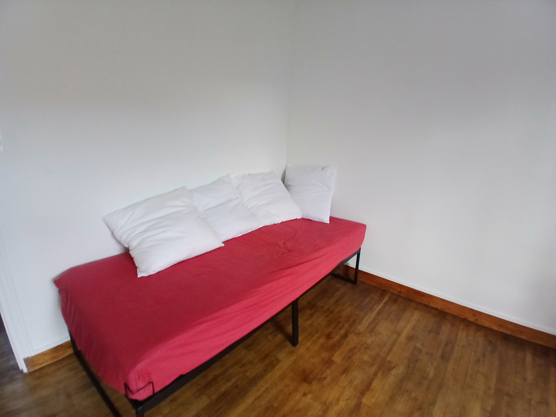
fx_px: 273
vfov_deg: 74.7
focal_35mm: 17
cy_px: 208
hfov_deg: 91.0
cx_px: 278
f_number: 2.2
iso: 200
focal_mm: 1.4
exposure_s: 1/33.3
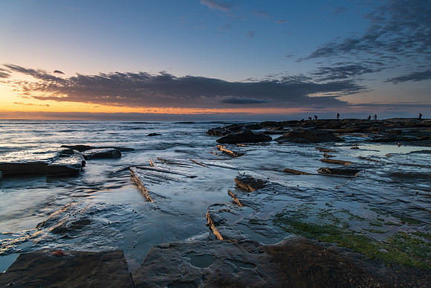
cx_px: 216
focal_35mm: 24
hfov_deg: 72.7
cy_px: 144
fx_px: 293
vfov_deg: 52.3
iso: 400
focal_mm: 24
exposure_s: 1/1.25
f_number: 5.6
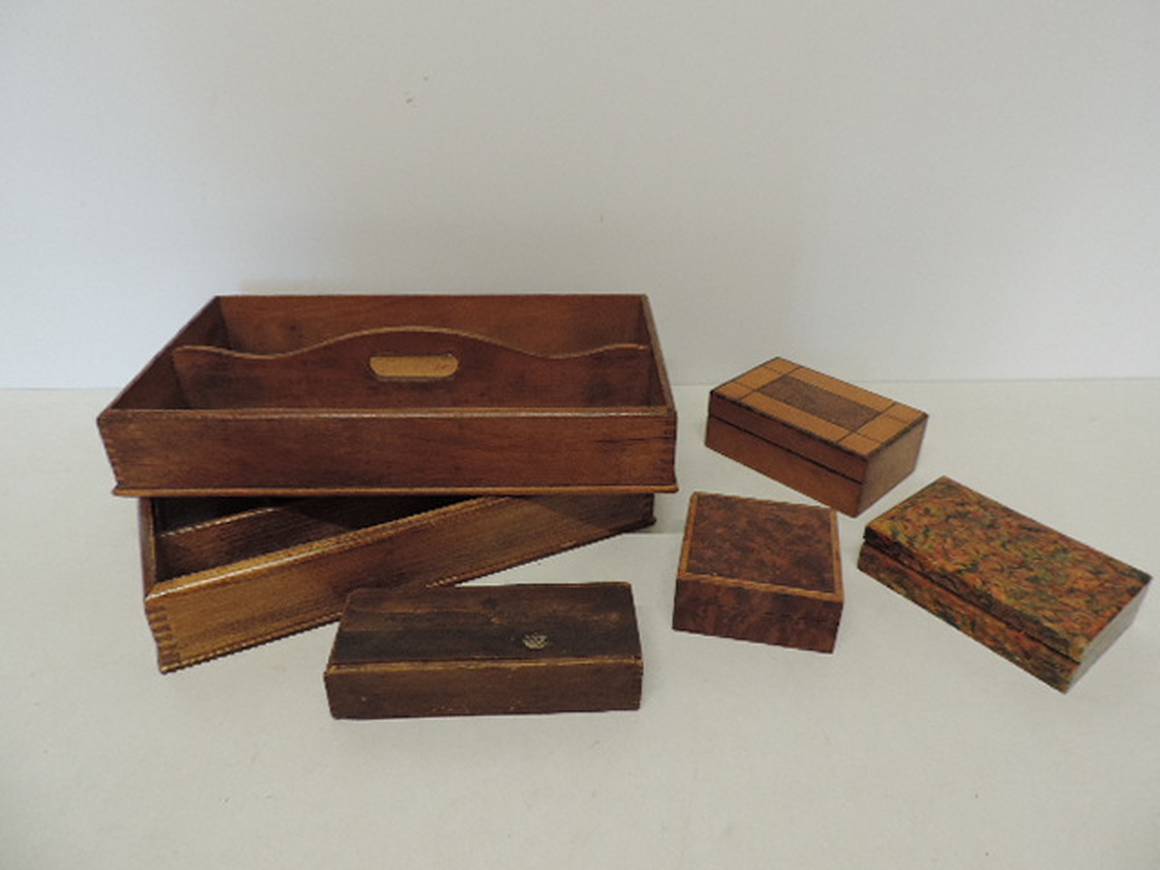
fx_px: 804
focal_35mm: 24
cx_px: 580
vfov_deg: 56.8
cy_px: 435
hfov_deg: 71.6
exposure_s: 1/30
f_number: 3
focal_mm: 4.3
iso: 400
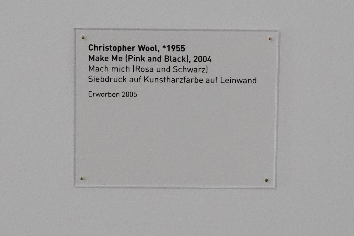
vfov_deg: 53.1
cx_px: 177
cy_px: 118
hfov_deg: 73.7
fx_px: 236
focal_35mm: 24
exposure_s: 1/80
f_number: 7.1
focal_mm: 24
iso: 3200
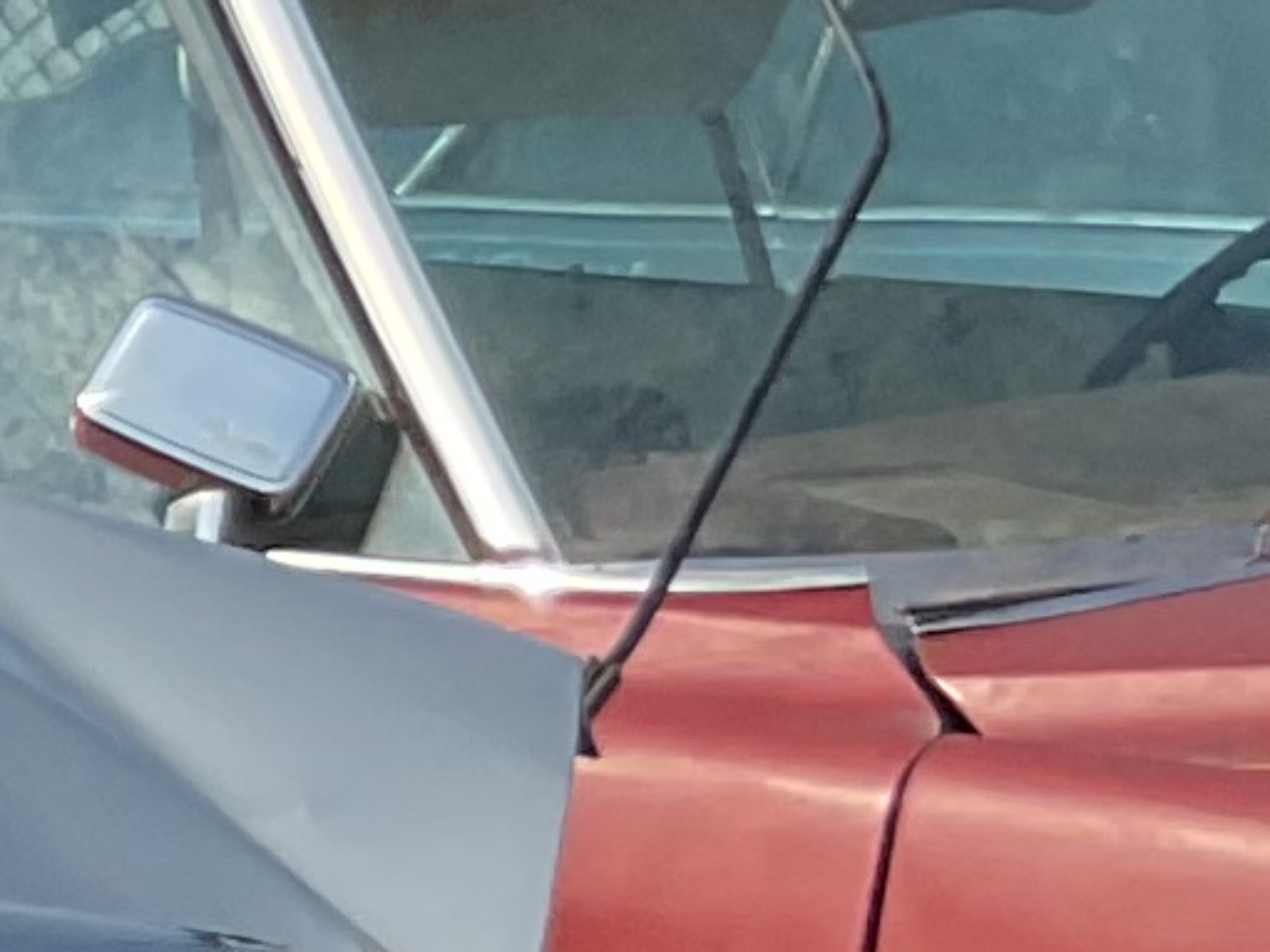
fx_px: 8400
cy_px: 1273
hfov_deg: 7.5
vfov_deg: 6.4
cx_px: -2652
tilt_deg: -9.9
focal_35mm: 229
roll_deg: -0.9
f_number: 1.8
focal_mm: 3
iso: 16
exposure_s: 1/1786
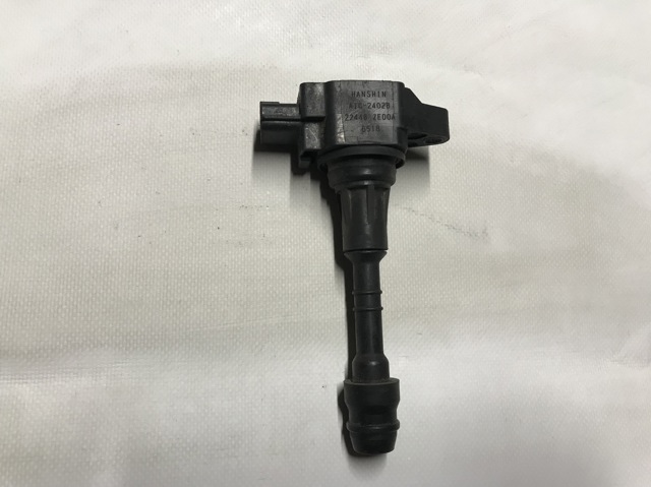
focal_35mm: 28
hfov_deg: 63.5
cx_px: 326
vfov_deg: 49.7
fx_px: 526
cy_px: 244
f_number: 1.8
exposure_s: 1/33
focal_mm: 3.99
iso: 20
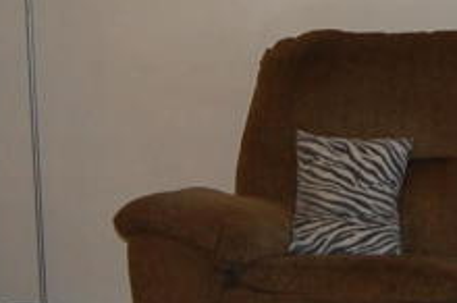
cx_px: 486
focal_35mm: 142
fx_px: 1800
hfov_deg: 14.2
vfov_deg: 9.6
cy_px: 27
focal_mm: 18
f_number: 3.5
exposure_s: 1/60
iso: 400
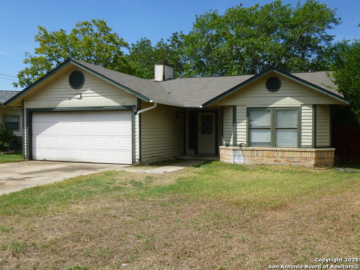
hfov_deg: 54.0
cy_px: 135
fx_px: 354
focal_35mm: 34
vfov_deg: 41.8
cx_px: 180
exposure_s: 1/800
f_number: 3.5
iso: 100
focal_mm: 6
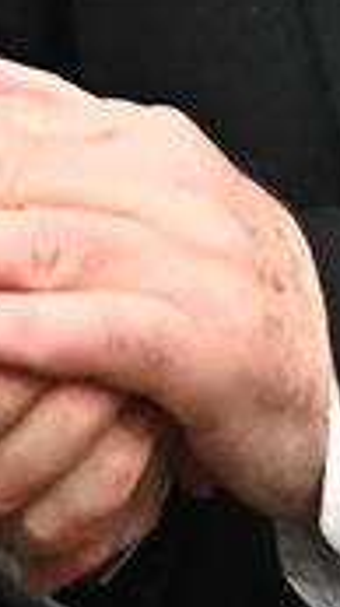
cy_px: -910
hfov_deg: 2.9
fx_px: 6555
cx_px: -435
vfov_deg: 5.1
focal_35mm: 408
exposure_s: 1/200
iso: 1600
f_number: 3.2
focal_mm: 48
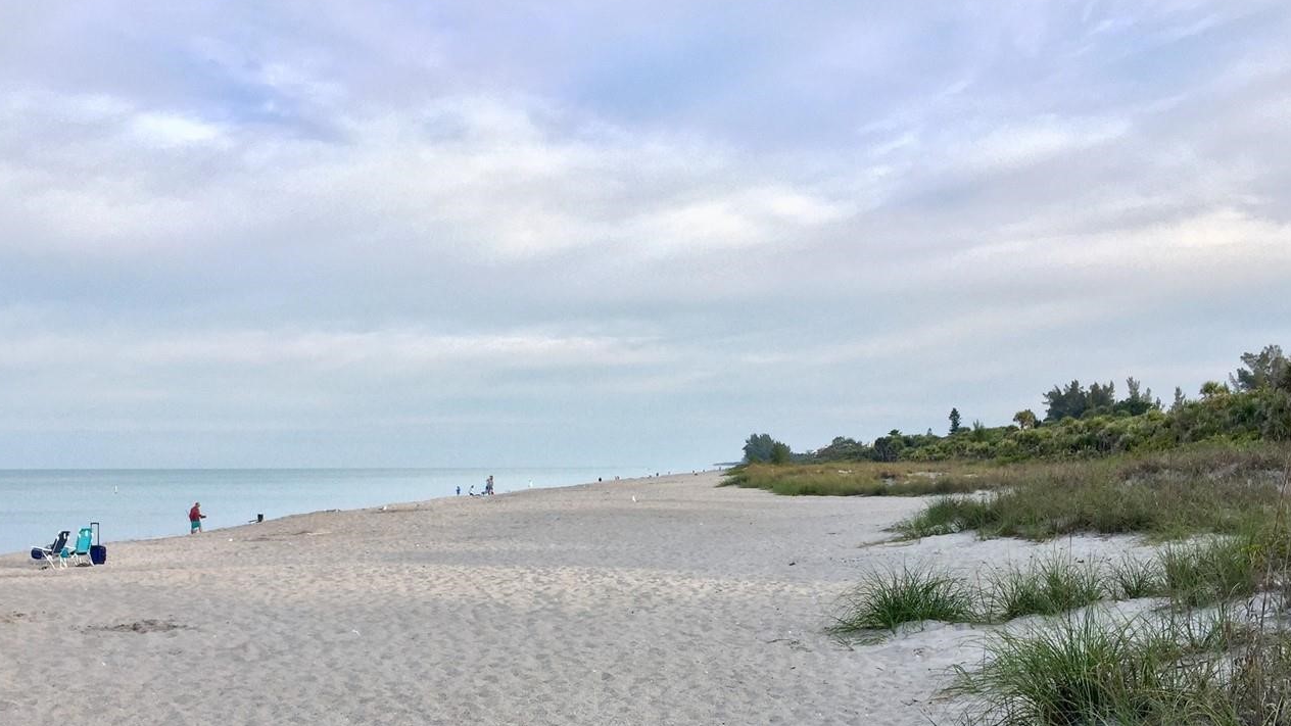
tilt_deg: -3.0
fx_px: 1369
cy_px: 549
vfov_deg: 29.2
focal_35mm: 40
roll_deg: +0.5
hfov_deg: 50.4
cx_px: 577
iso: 32
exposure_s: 1/482
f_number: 2.2
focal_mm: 4.15
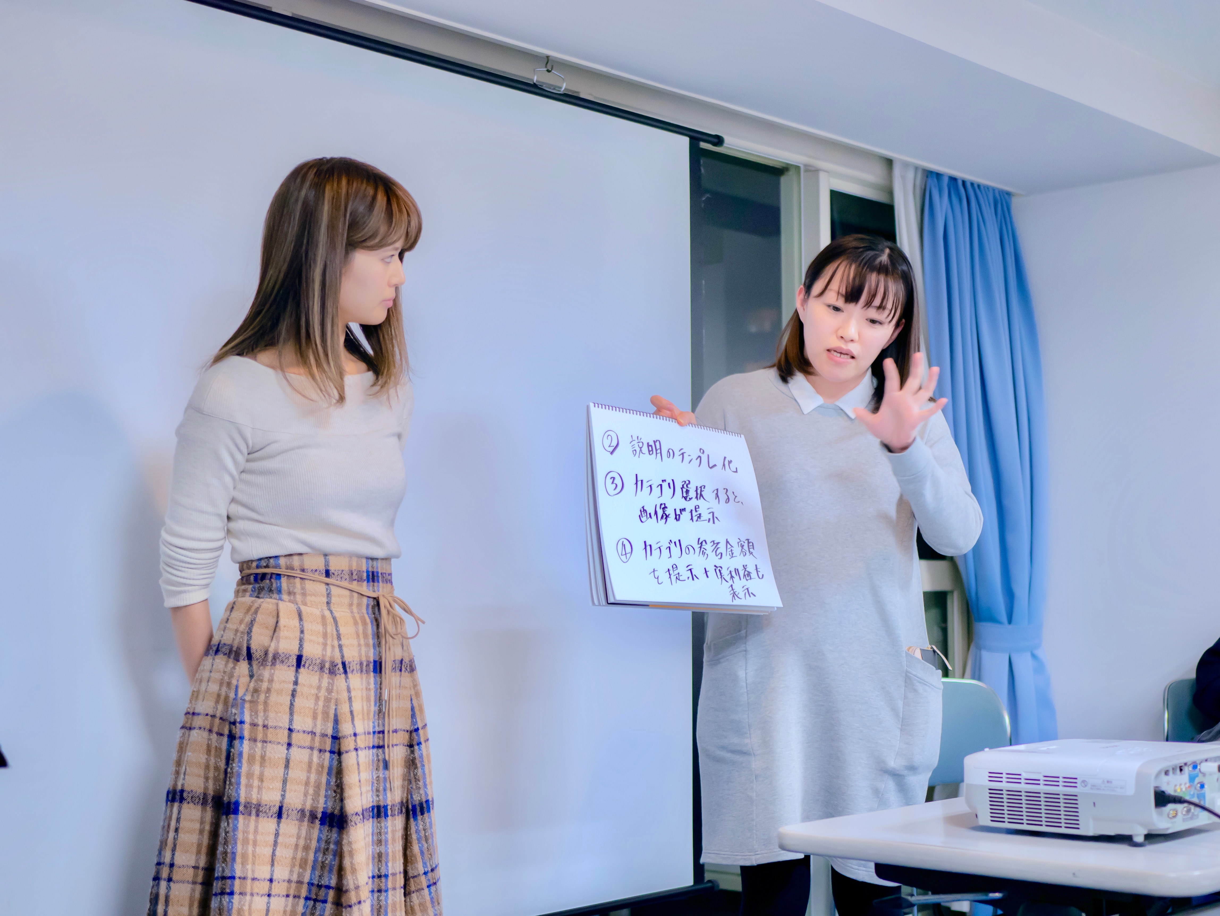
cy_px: 458
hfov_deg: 38.2
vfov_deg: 29.1
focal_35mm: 50
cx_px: 610
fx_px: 1763
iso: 800
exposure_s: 1/320
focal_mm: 25
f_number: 1.7
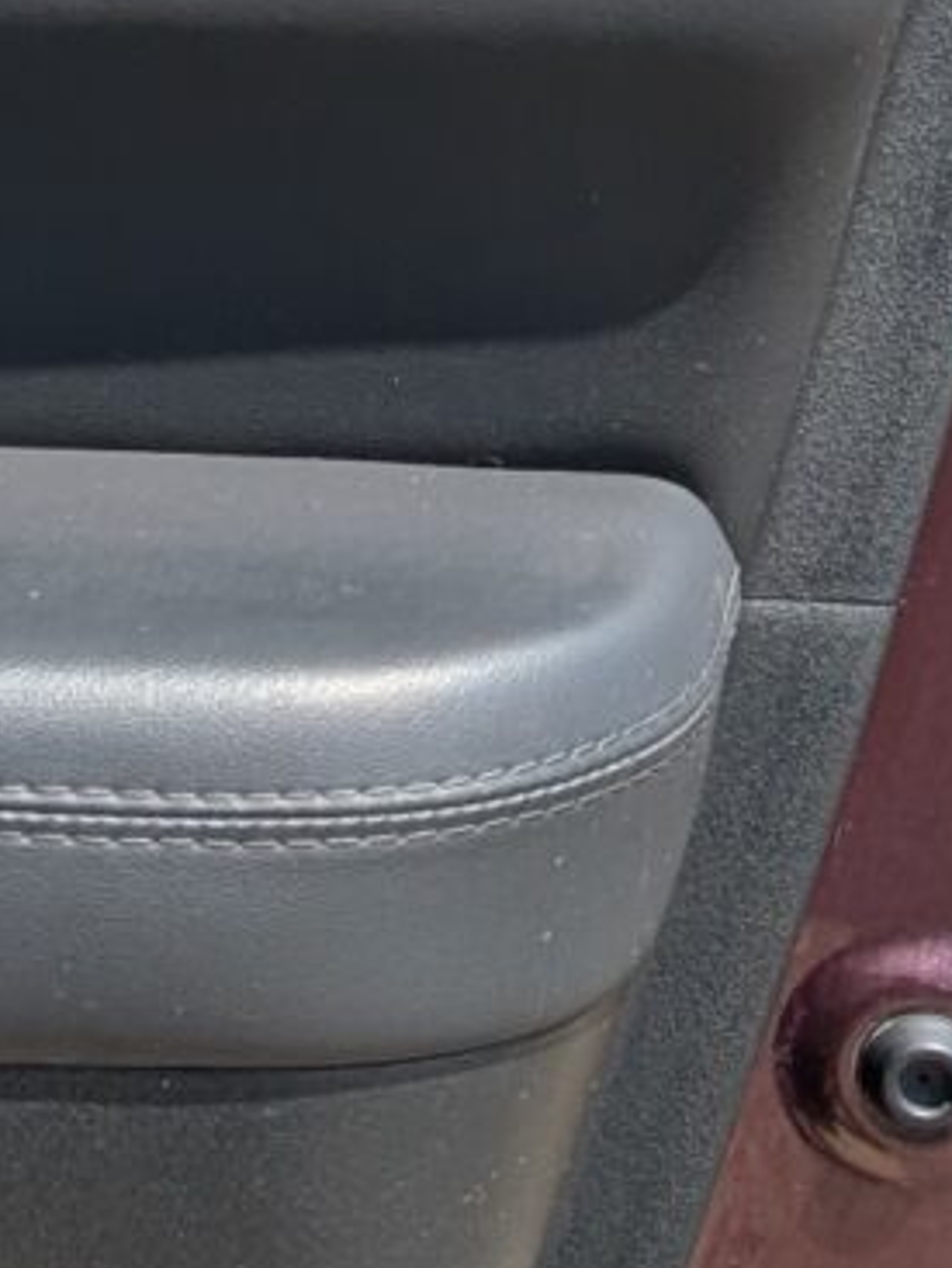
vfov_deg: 11.5
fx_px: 6153
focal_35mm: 168
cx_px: -1433
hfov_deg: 8.1
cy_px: -371
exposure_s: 1/718
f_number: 1.68
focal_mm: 6.9
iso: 19
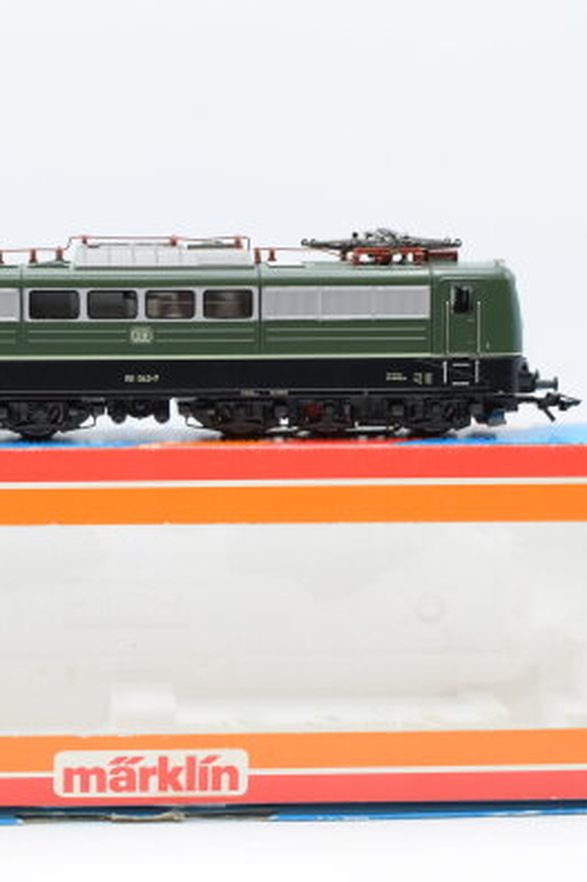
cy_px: 437
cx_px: 127
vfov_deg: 25.4
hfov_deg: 17.0
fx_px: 1952
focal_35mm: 80
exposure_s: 1/125
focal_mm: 35
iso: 400
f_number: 8
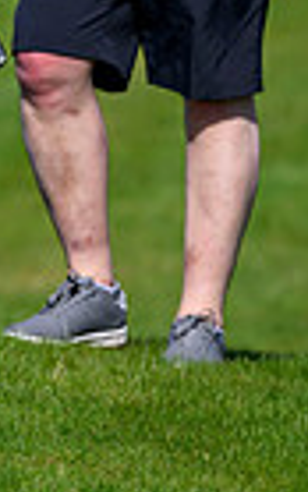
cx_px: -733
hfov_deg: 0.7
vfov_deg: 1.0
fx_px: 26914
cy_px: -251
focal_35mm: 2006
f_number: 4.5
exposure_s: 1/5000
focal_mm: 400
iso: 500
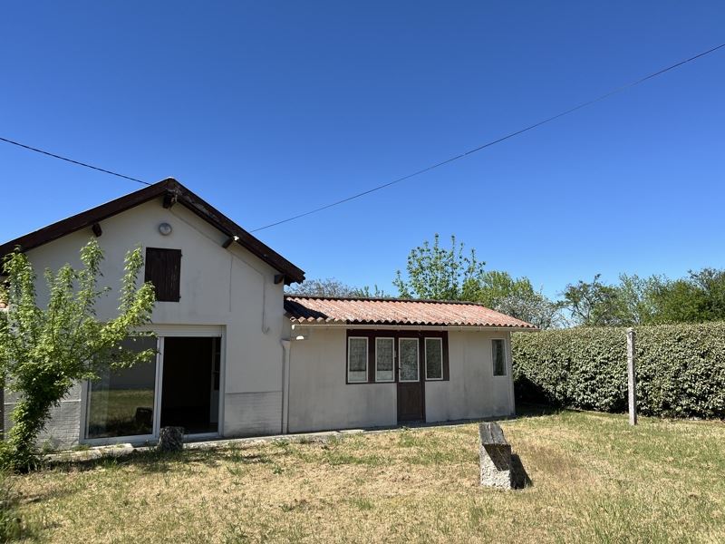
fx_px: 545
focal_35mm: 26
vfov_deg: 53.1
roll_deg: +0.1
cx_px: 362
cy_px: 272
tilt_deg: +7.6
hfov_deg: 67.3
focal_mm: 5.1
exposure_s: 1/3311
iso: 50
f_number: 1.6
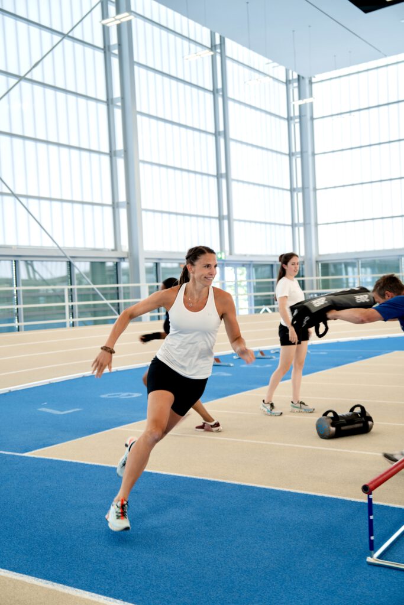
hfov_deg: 32.6
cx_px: 202
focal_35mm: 41
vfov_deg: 47.4
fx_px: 690
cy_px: 302
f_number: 2.8
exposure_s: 1/160
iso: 200
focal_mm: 41
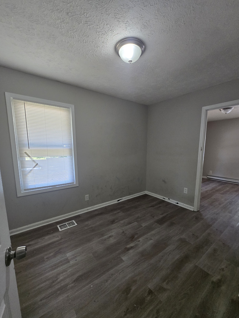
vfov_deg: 102.0
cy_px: 167
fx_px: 129
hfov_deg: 85.7
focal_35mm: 14
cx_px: 124
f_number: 2.2
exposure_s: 1/60
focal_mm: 1.7
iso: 250
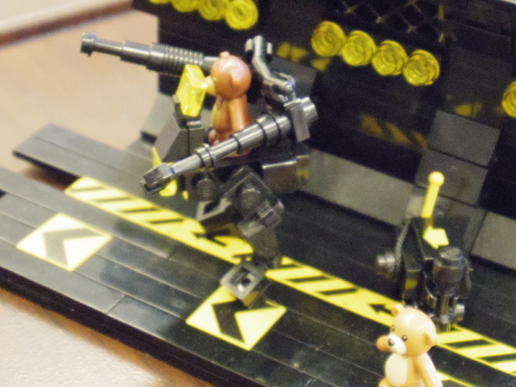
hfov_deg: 24.1
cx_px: 258
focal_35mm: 81
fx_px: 1207
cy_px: 194
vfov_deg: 18.2
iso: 5000
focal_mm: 14.6
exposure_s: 1/80
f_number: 4.5
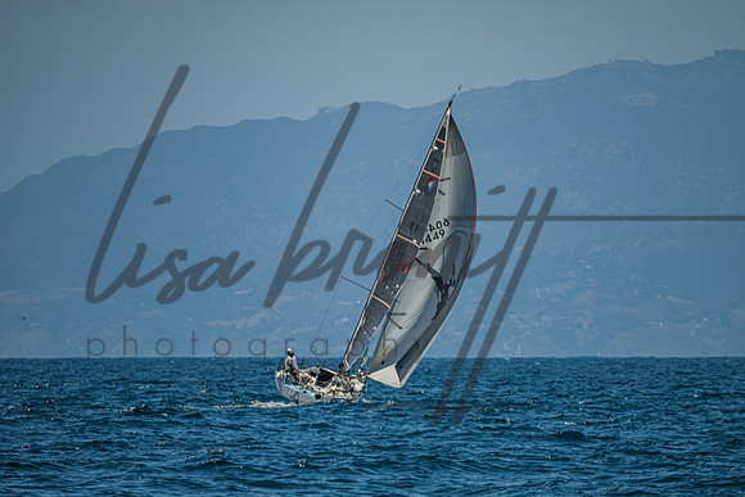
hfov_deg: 4.1
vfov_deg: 2.7
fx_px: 10478
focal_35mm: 506
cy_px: 283
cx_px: 409
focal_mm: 400
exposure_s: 1/1600
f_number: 5.6
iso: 320
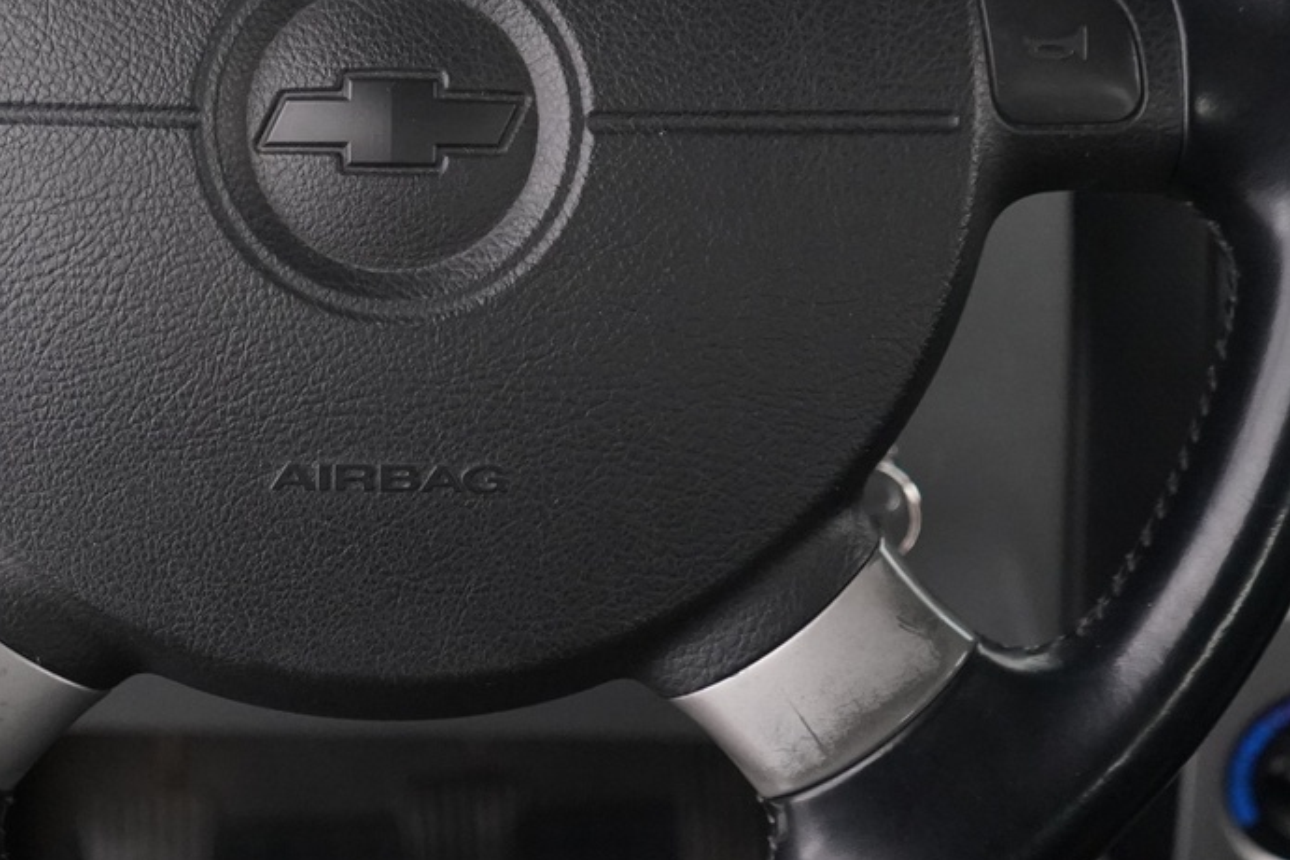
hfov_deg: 29.3
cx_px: 360
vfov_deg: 19.7
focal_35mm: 68
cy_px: 132
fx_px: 2437
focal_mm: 29
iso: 5000
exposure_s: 1/40
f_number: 3.5
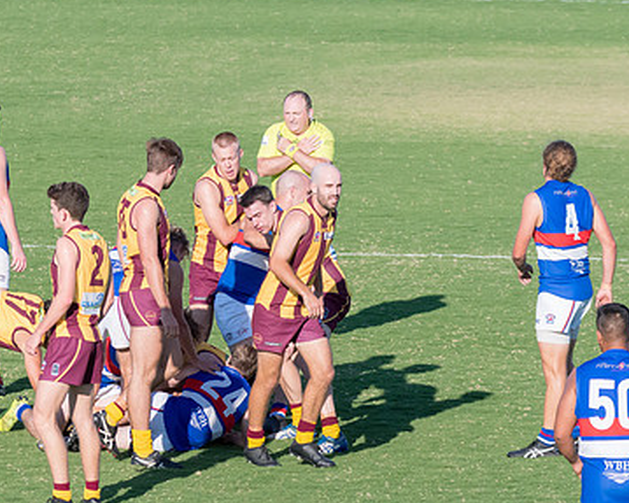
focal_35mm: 406
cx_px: 197
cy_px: 338
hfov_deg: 4.8
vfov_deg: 3.8
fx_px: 7556
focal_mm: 160
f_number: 7.1
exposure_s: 1/2500
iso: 800
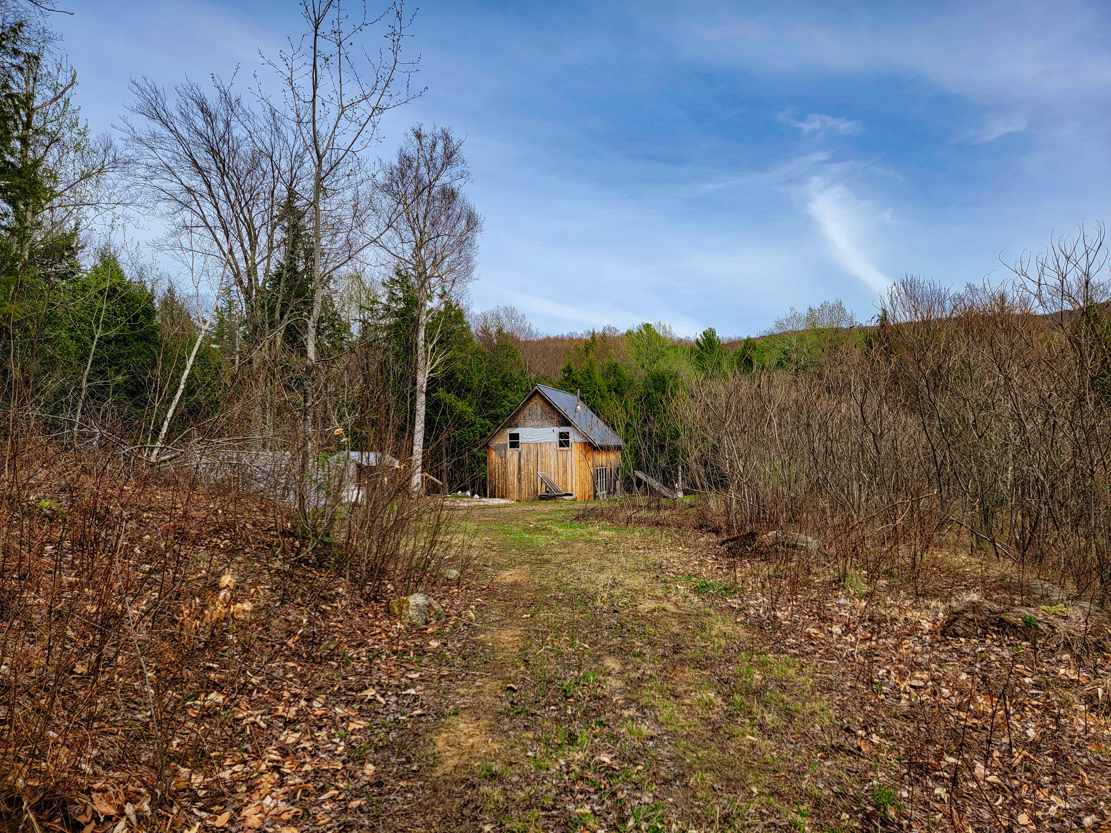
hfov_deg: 71.6
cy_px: 416
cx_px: 556
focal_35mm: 24
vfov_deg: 56.8
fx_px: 770
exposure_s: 1/800
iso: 16
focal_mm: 6.7
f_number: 1.8
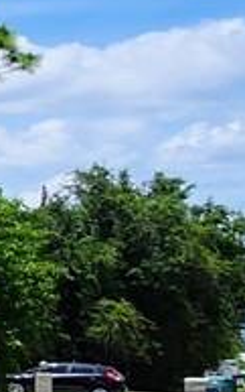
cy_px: 311
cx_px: -1095
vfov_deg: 18.1
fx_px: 1215
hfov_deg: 5.8
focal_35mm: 114
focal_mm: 2.2
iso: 50
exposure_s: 1/1899
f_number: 2.2
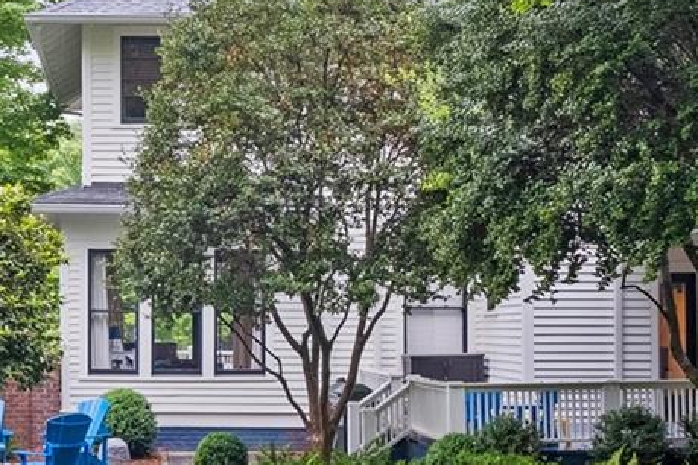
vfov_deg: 20.3
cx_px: 144
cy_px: 289
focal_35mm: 67
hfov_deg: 29.4
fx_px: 1299
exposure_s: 1/10
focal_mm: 10
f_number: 7.1
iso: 1000
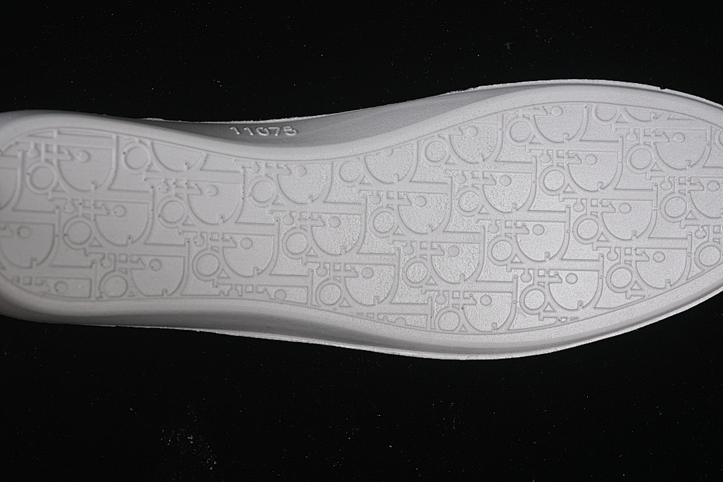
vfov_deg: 18.2
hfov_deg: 27.0
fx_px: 1506
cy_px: 241
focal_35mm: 75
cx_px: 362
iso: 160
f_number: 7.1
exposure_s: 1/100
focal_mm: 50
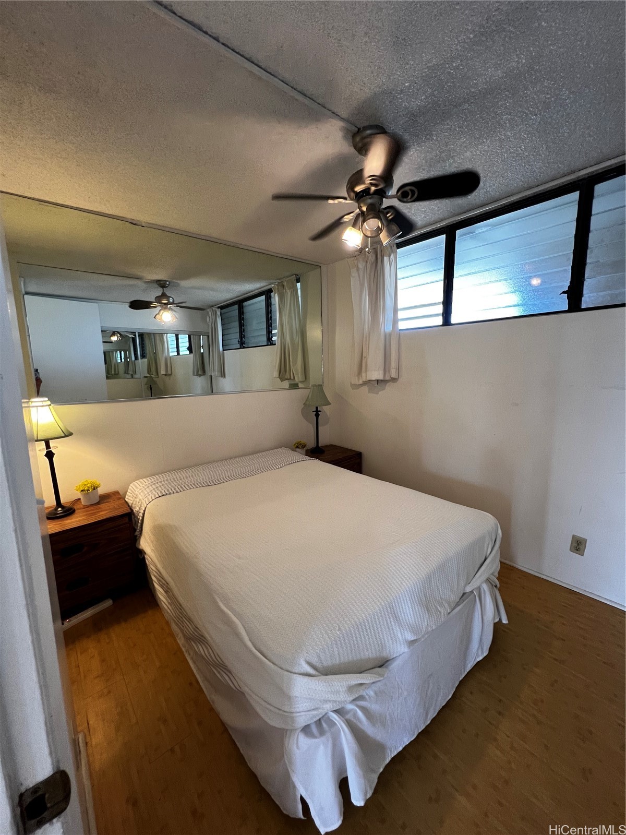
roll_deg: +1.1
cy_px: 418
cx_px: 313
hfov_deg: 89.9
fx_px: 313
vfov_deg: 106.2
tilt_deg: -7.1
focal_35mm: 13
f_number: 1.8
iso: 160
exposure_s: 1/60
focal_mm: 1.57
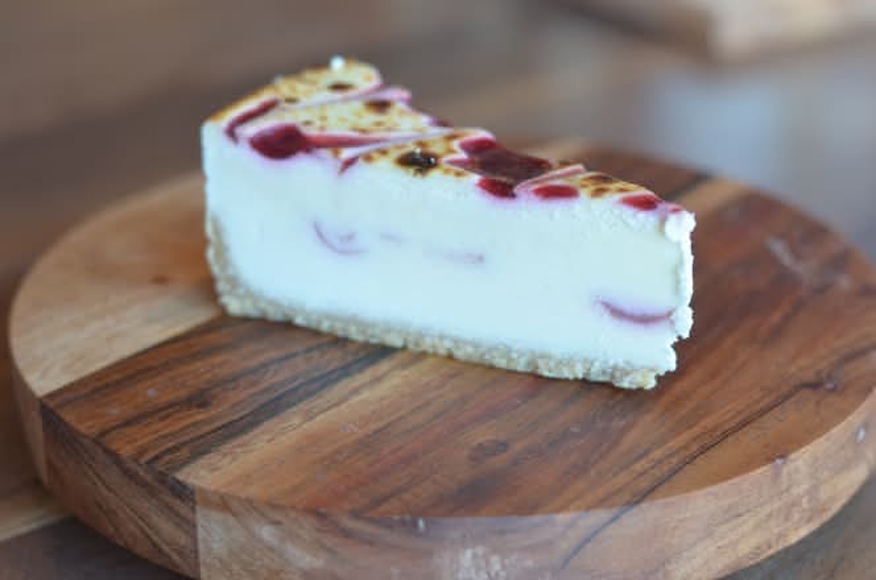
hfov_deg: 27.0
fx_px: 1821
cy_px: 290
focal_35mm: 75
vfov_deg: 18.1
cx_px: 438
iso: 450
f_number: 2.8
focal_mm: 50
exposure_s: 1/125
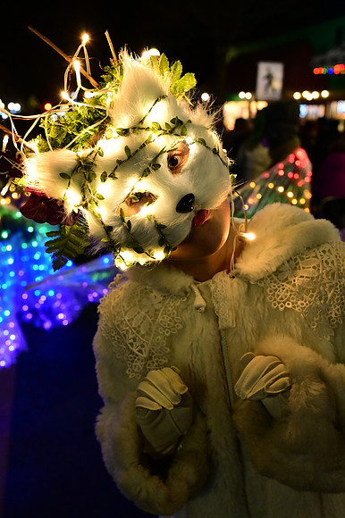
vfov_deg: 54.5
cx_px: 172
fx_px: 504
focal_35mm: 35
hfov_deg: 37.8
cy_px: 259
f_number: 5
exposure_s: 1/100
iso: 8000
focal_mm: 35
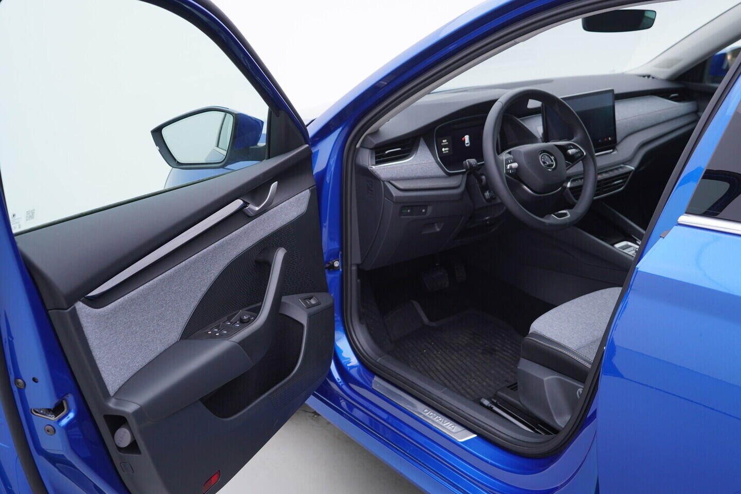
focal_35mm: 36
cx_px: 370
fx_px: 741
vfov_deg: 36.9
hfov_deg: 53.1
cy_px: 247
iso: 125
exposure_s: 1/50
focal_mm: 24
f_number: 3.2
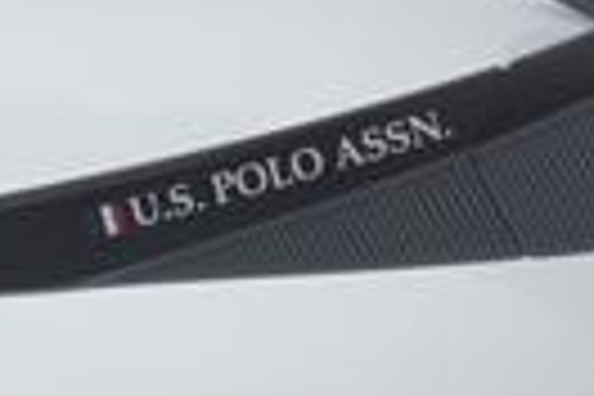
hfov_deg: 10.0
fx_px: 3374
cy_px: 68
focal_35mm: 205
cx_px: 54
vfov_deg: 6.7
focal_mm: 45
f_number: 32
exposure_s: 1/4
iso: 100
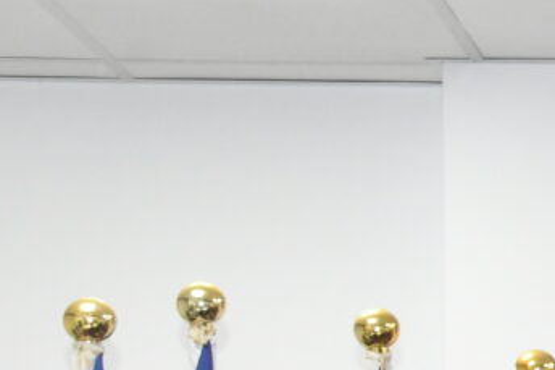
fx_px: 3898
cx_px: 1975
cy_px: 550
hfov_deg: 6.9
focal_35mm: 253
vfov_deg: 5.4
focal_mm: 34
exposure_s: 1/60
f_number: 9
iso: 2000
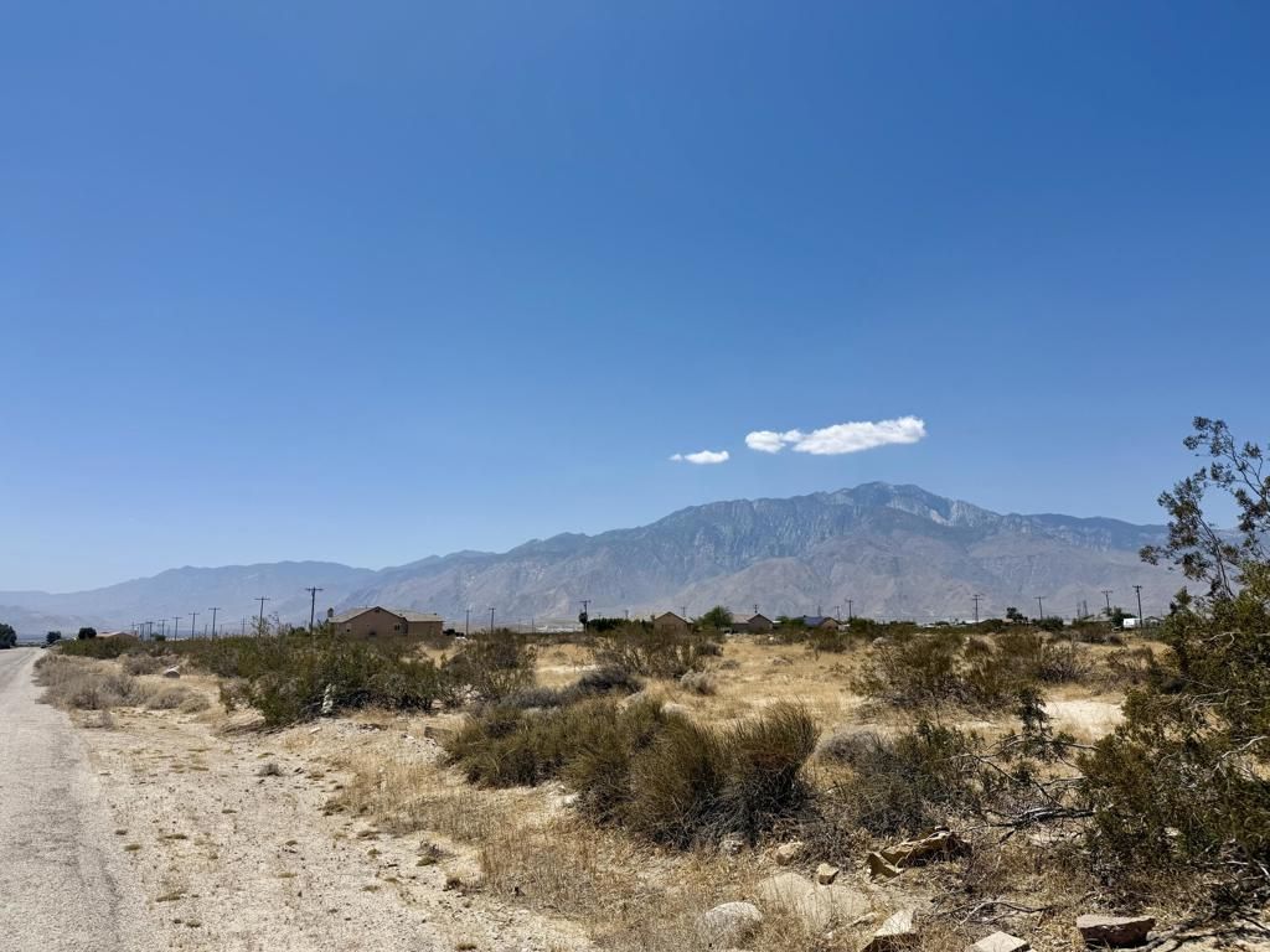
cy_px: 476
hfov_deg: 71.6
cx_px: 635
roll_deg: +0.6
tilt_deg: +8.6
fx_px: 881
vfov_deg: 56.8
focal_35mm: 24
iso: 80
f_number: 1.78
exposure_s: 1/9091
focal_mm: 6.76
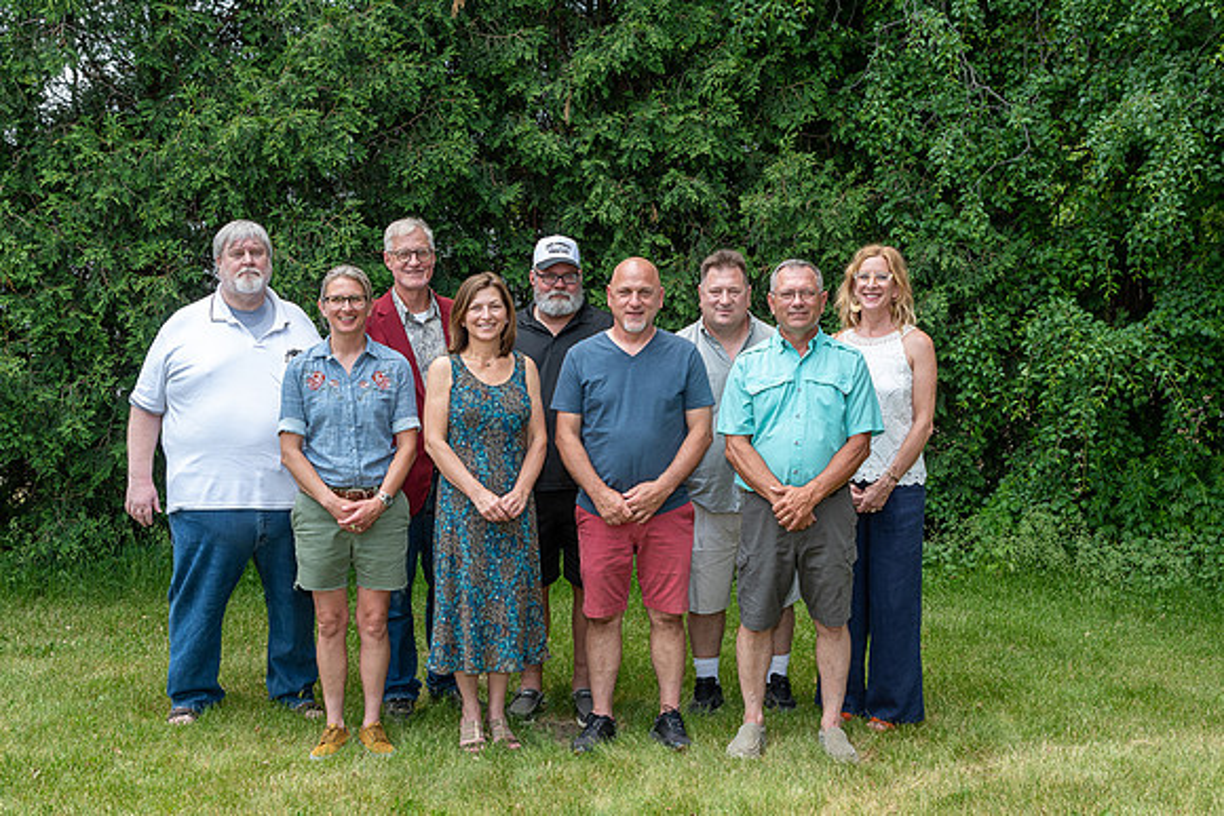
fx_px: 1632
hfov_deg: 41.1
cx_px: 612
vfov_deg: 28.1
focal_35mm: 48
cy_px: 408
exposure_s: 1/200
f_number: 4
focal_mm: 32
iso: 125
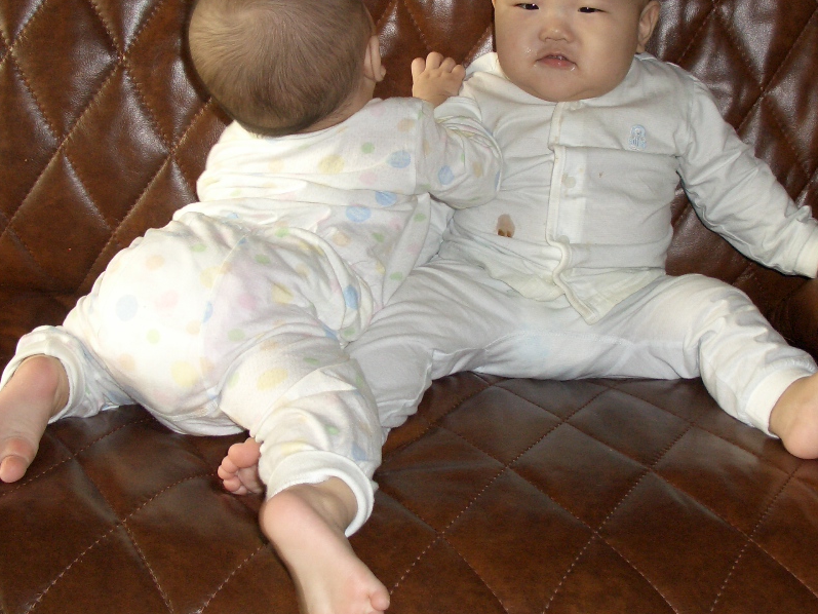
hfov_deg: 36.1
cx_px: 445
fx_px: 1253
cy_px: 202
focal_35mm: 53
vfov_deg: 27.4
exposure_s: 1/60
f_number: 2.8
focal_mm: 7.1
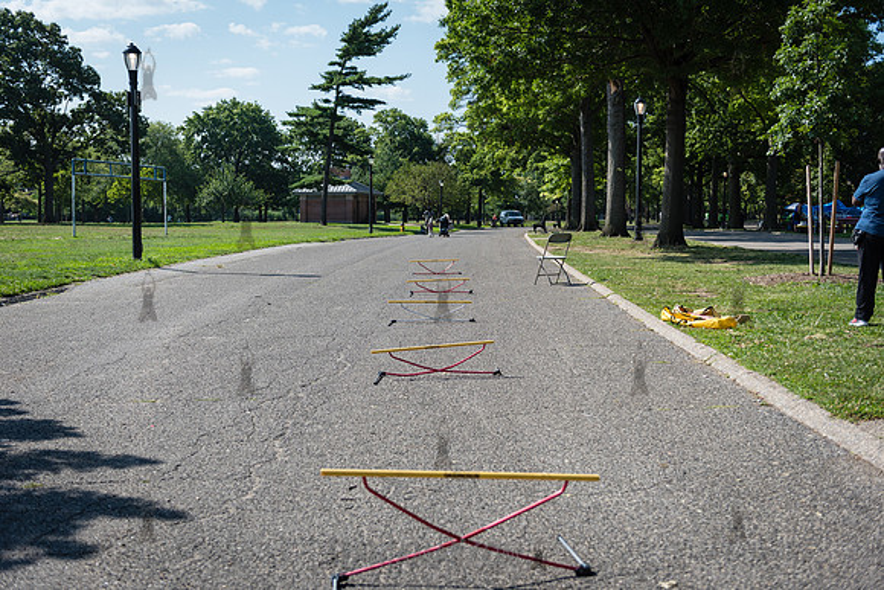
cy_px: 295
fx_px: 1105
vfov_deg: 29.9
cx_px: 442
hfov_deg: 43.6
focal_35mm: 45
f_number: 3.2
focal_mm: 45
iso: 200
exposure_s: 1/2000
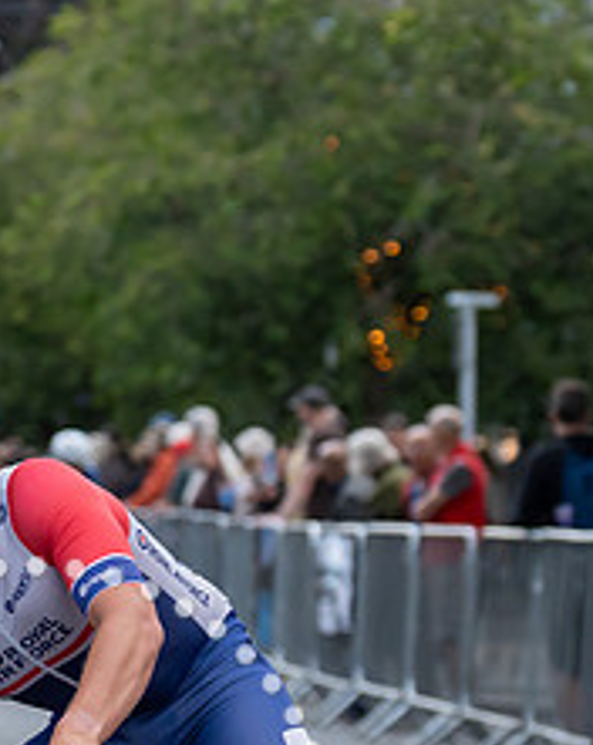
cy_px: 478
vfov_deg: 6.5
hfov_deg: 5.2
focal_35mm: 296
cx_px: -109
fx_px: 6512
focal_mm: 87
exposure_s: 1/800
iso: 1600
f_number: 3.5
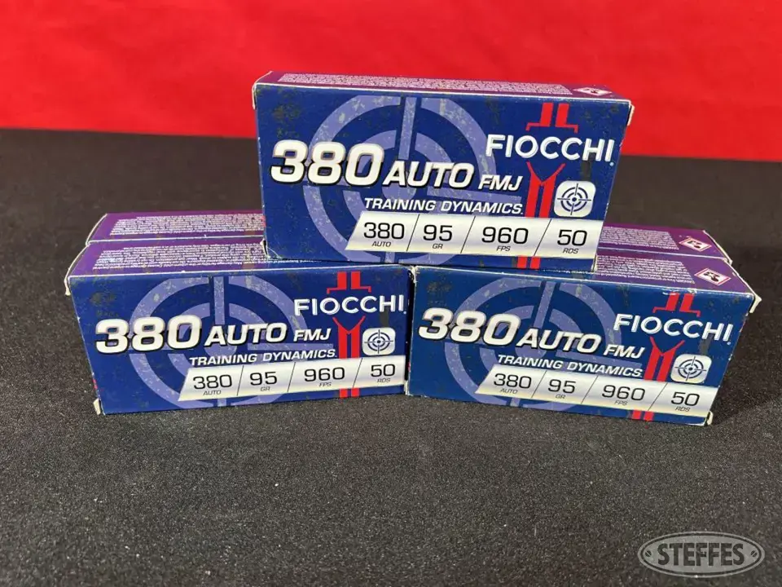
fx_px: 587
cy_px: 294
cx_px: 391
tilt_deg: -29.7
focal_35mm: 26
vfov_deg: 53.1
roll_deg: -3.1
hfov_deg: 67.3
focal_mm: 5.7
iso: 80
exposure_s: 1/120
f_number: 1.5
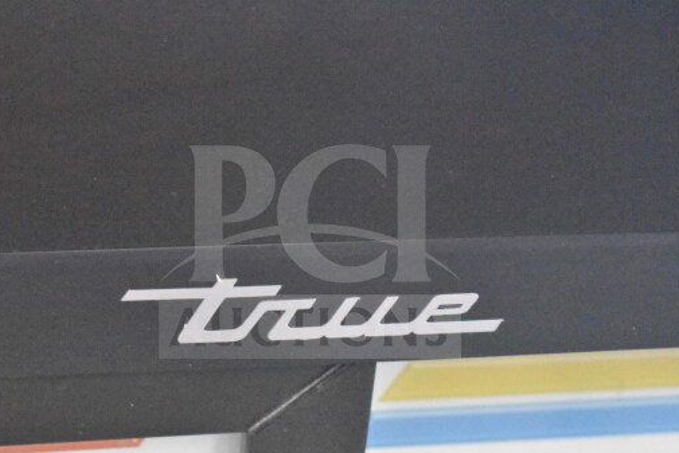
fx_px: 1879
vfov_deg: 13.7
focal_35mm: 100
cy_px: 252
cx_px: 309
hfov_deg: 20.5
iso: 25600
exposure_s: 1/60
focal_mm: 55
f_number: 5.6
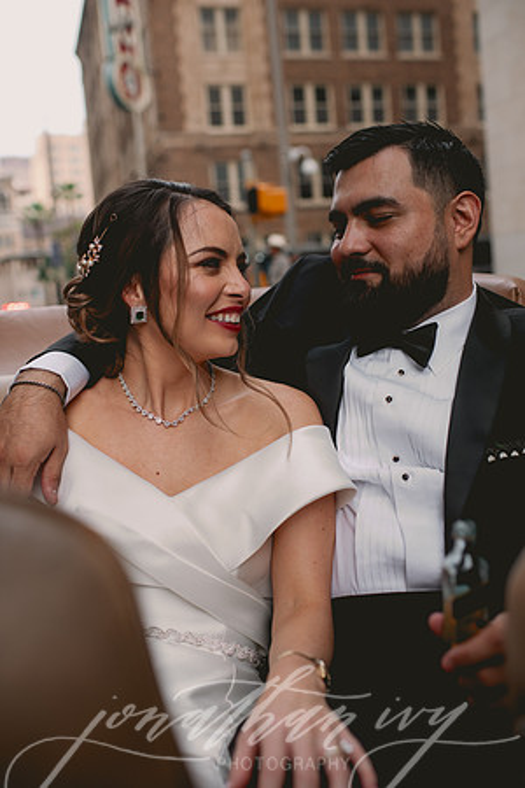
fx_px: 766
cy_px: 394
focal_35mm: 35
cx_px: 262
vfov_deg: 54.4
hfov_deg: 37.9
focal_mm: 35
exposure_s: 1/2000
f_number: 2.8
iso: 160
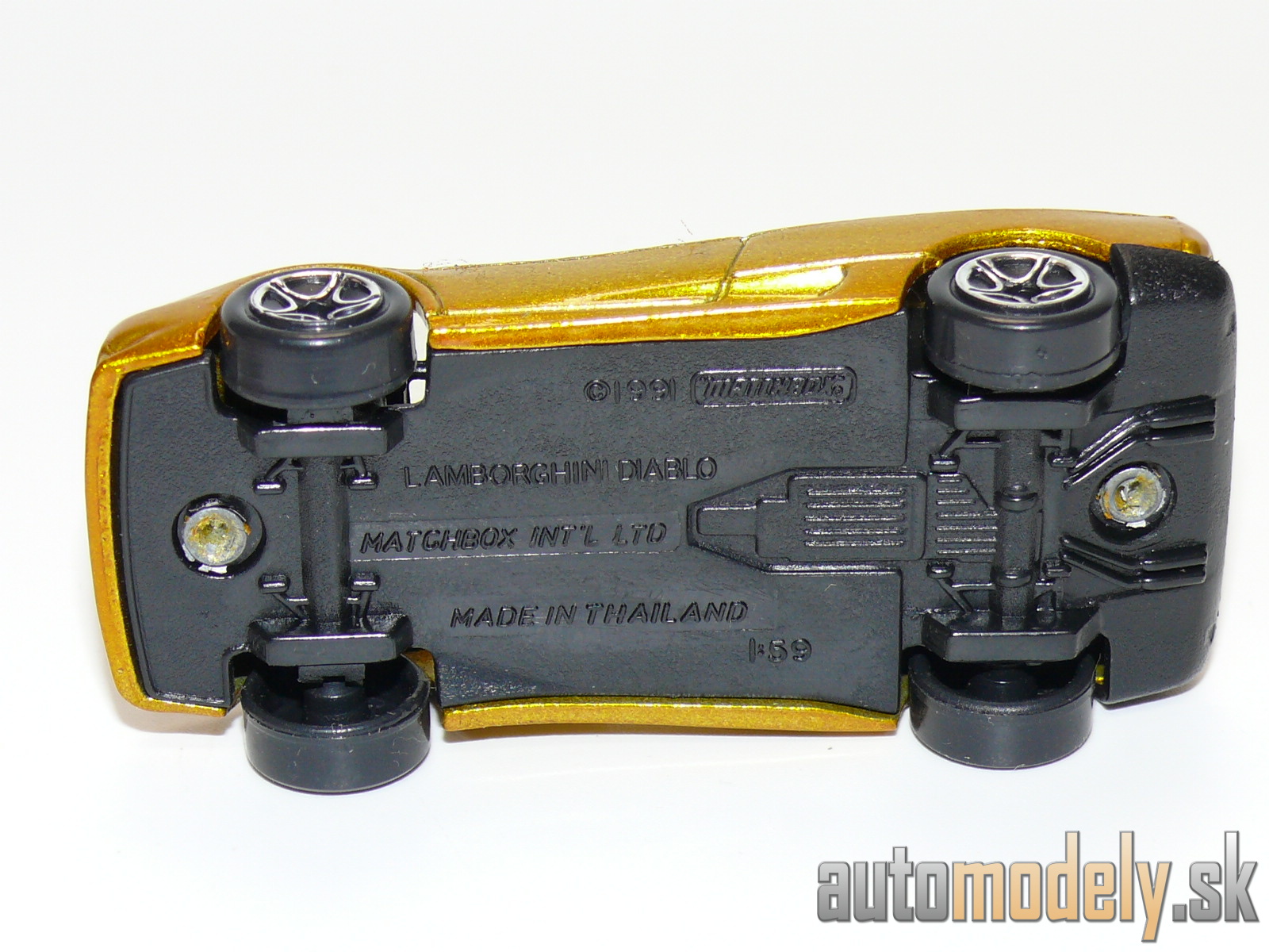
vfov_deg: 13.5
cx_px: 634
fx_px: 4033
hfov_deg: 17.9
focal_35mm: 110
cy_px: 476
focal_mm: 14
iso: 100
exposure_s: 1/30
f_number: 4
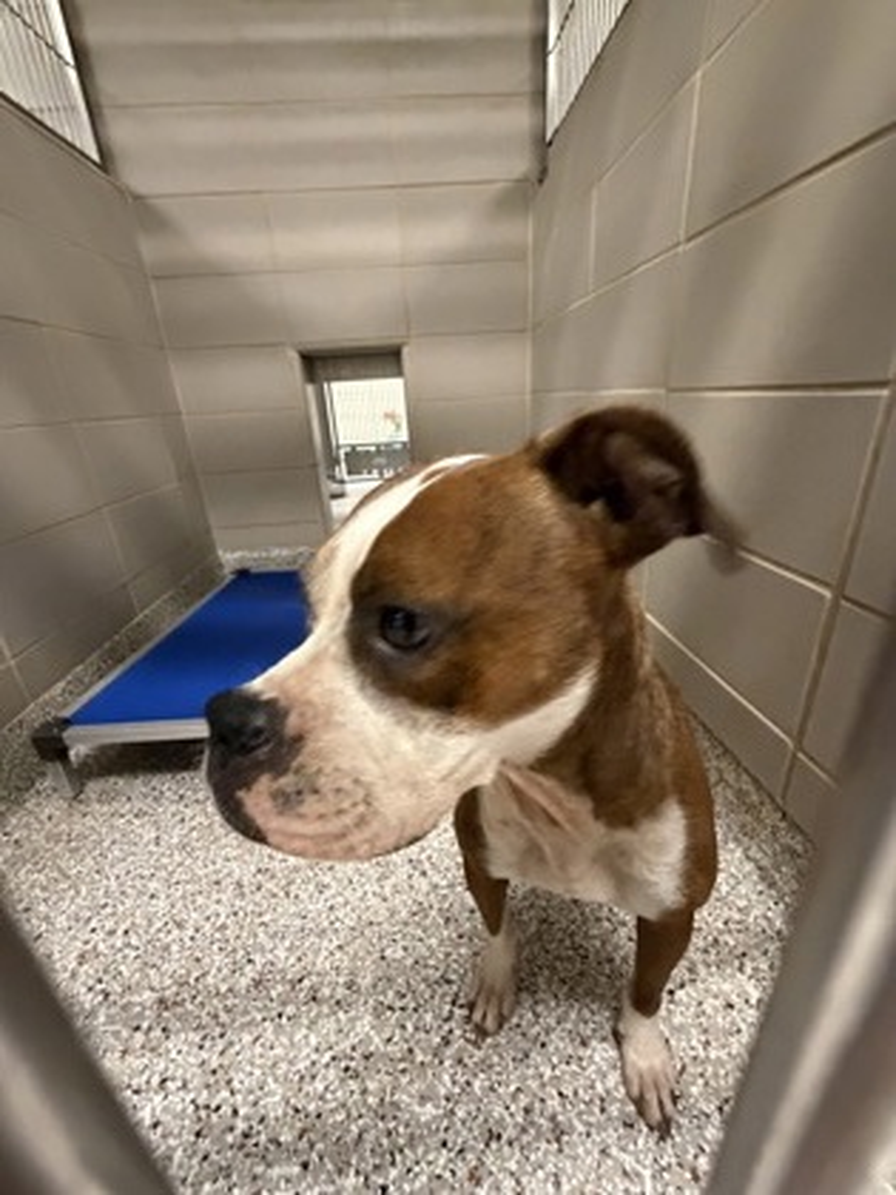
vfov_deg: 102.1
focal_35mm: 14
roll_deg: +2.9
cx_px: 448
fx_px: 483
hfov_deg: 85.7
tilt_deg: -22.8
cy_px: 598
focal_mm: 2.22
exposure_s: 1/60
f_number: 2.2
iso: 1000
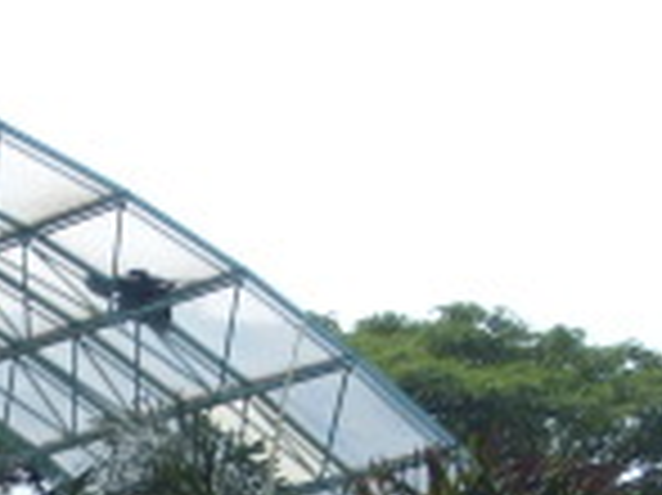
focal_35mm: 194
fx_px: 3707
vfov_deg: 7.5
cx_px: -135
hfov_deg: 10.0
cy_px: 734
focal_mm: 8.7
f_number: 8.4
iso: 80
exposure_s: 1/90
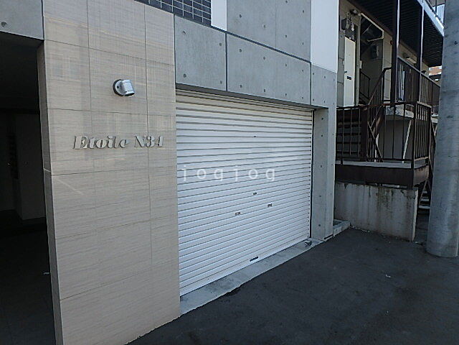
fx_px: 278
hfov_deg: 79.0
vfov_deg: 63.4
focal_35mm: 21
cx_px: 230
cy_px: 172
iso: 125
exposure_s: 1/400
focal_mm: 3.7
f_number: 3.5
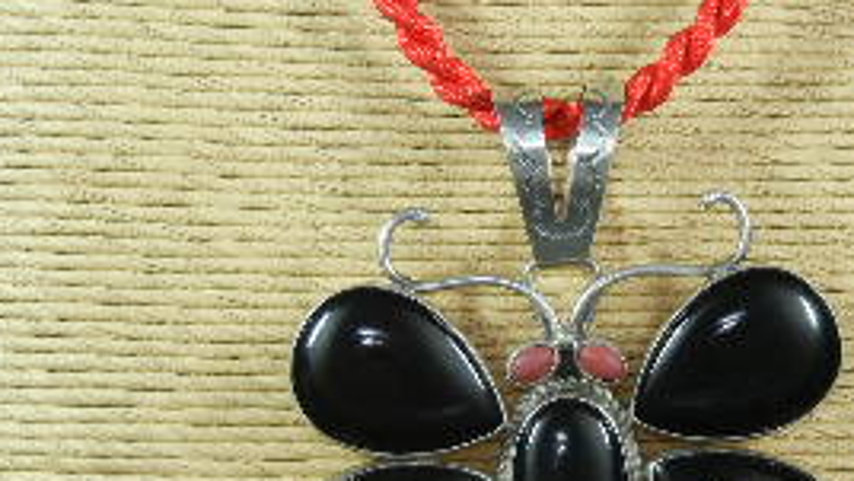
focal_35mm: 117
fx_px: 2650
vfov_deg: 10.4
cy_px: 220
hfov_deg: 18.2
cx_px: 596
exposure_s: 1/30
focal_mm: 8.1
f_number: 3.8
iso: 200
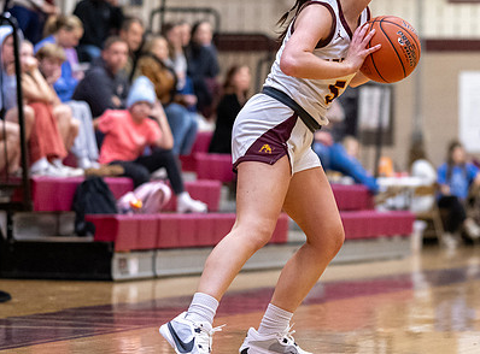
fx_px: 3103
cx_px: 356
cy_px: 172
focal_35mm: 225
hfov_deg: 8.8
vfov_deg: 6.5
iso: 2500
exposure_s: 1/1250
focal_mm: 85
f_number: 1.8
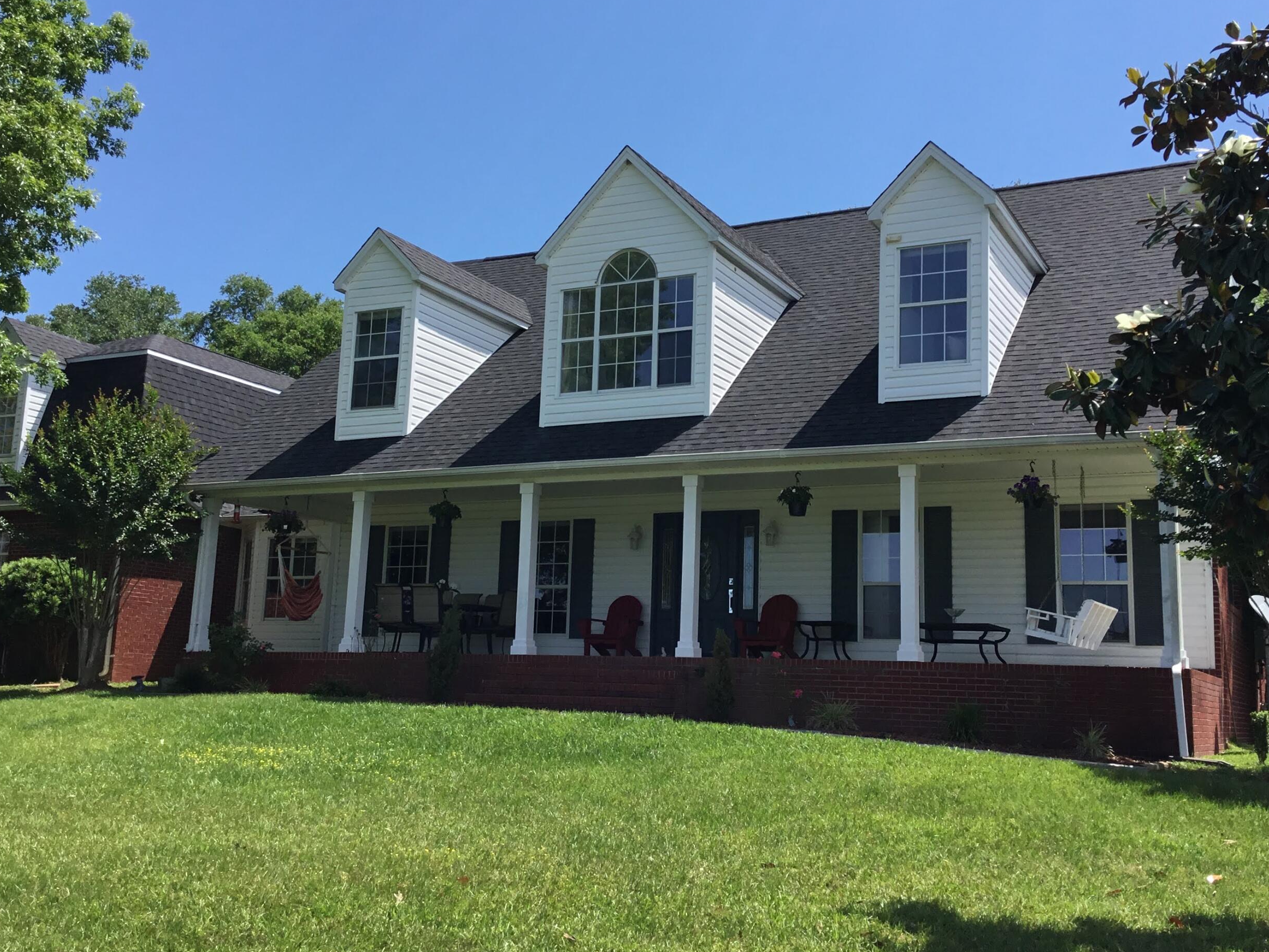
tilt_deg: +9.9
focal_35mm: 38
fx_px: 1393
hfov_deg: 49.0
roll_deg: -1.7
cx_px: 647
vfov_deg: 37.7
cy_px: 443
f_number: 2.4
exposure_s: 1/1087
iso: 25
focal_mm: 3.3
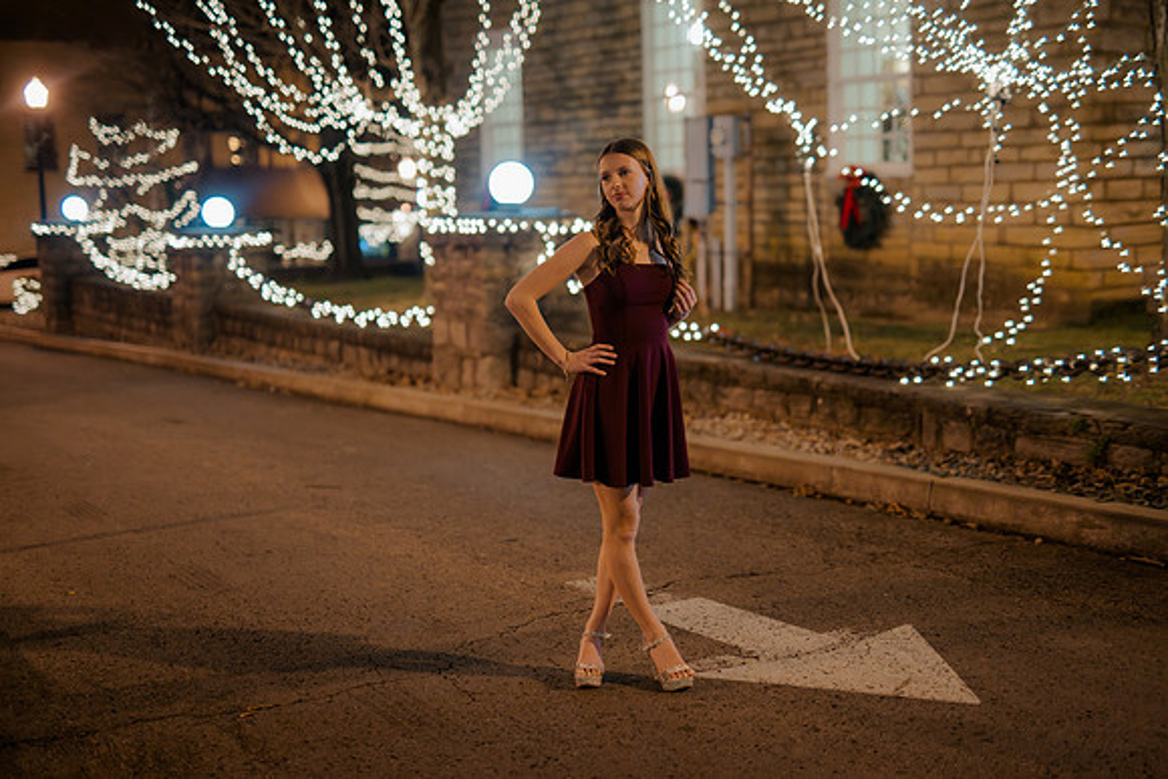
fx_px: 1623
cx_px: 584
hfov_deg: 39.6
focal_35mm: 50
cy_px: 390
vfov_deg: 27.0
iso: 2500
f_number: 1.4
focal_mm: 50
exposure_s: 1/200
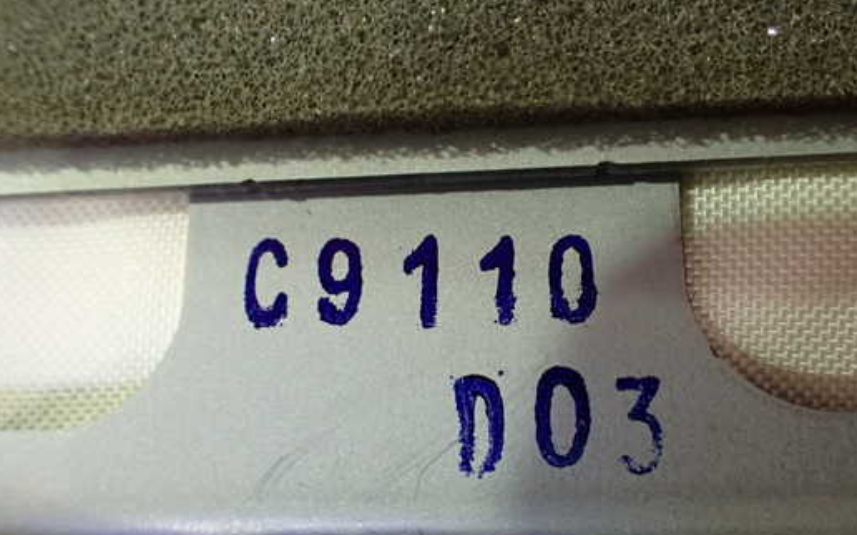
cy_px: 296
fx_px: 864
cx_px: 462
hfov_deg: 52.7
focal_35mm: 37
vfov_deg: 34.4
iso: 800
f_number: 2.3
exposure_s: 1/40
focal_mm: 5.4
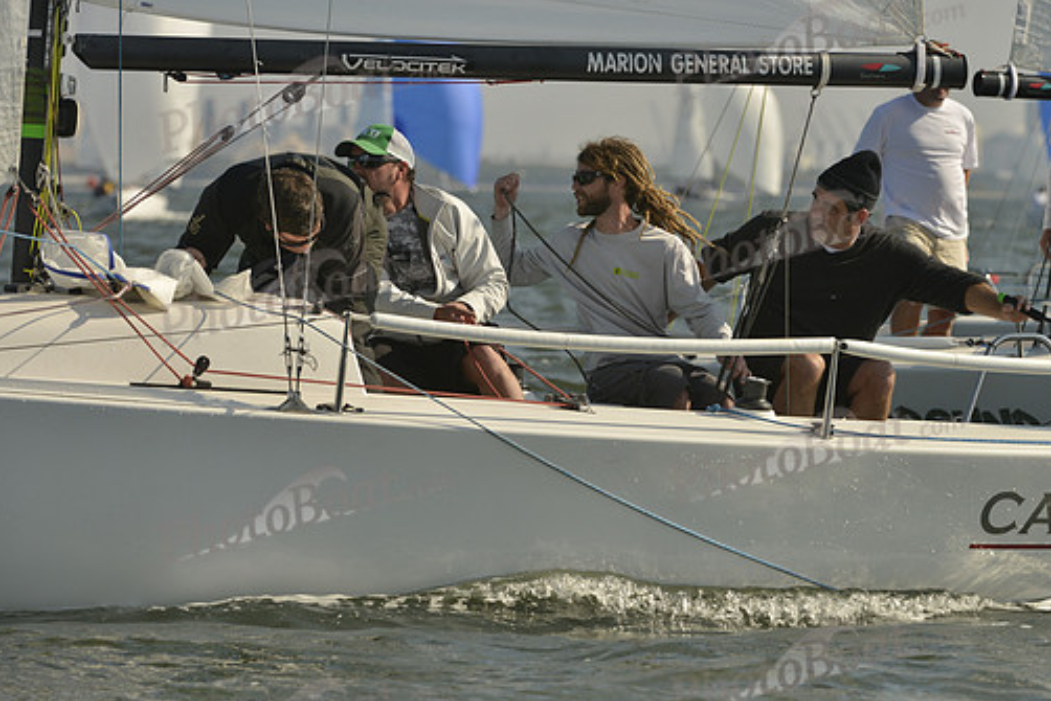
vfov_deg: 4.8
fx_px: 8439
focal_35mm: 289
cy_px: 371
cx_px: 563
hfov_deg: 7.1
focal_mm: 250
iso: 280
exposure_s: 1/1600
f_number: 9
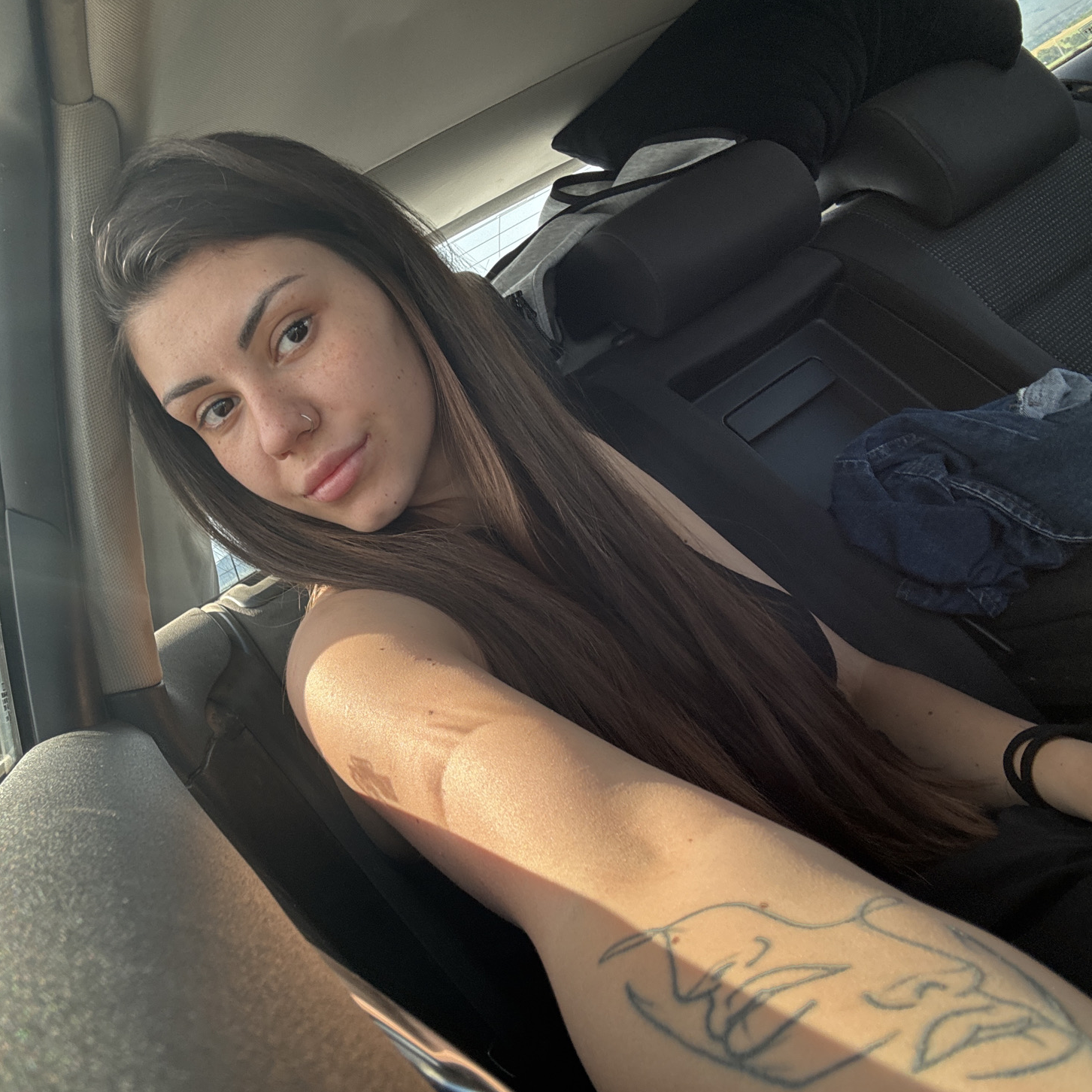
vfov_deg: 57.3
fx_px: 999
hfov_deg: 56.6
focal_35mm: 28
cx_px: 411
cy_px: 536
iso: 25
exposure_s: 1/121
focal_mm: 2.69
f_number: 1.9
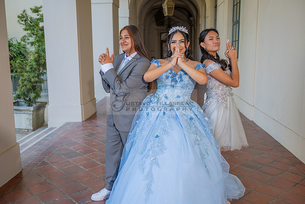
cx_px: 152
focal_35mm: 35
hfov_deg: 54.4
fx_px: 297
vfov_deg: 37.9
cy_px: 102
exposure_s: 1/200
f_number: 3.2
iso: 200
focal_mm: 35
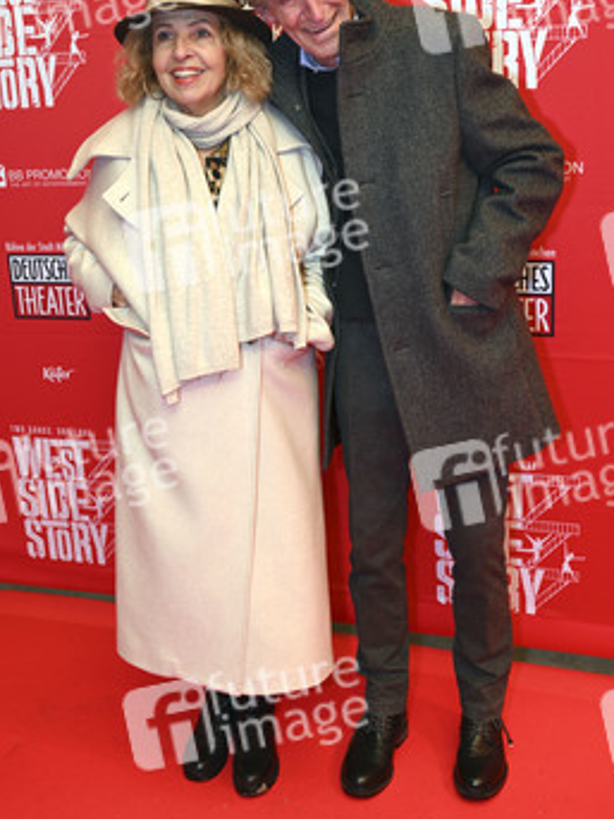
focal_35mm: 46
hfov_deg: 31.5
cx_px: 315
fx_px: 1089
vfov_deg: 41.2
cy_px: 356
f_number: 2.8
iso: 1250
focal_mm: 41
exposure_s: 1/125
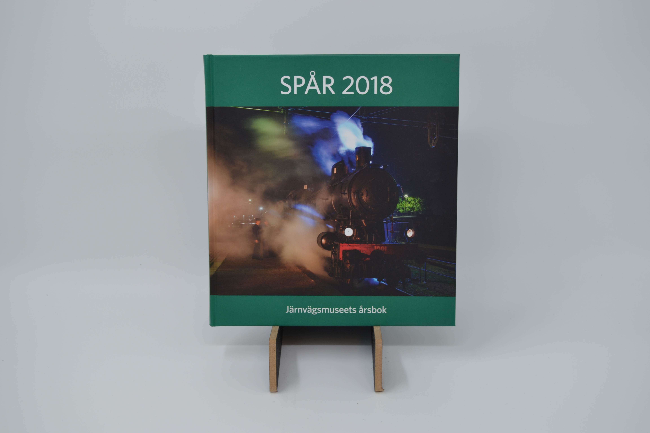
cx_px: 325
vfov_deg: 28.1
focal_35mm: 48
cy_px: 216
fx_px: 867
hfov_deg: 41.1
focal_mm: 32
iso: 125
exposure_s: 1/125
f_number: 5.6
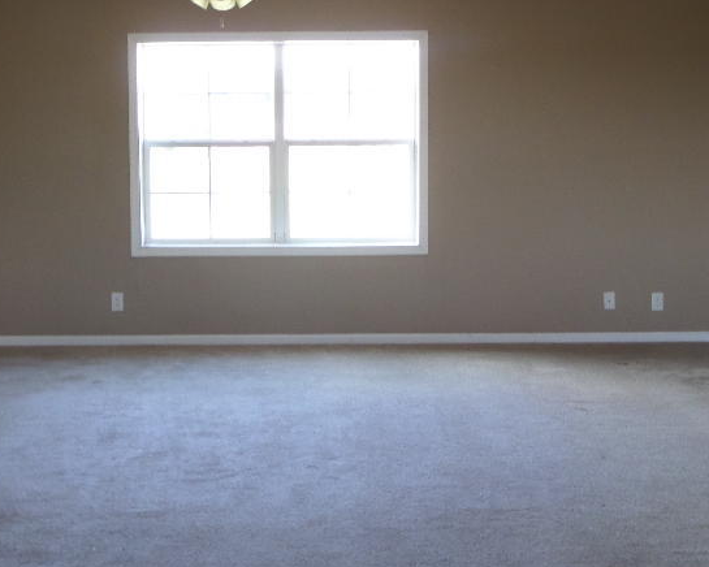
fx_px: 923
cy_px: 196
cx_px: 314
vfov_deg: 33.9
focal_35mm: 44
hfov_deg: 41.9
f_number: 3.2
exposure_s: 1/30
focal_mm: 4
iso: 200
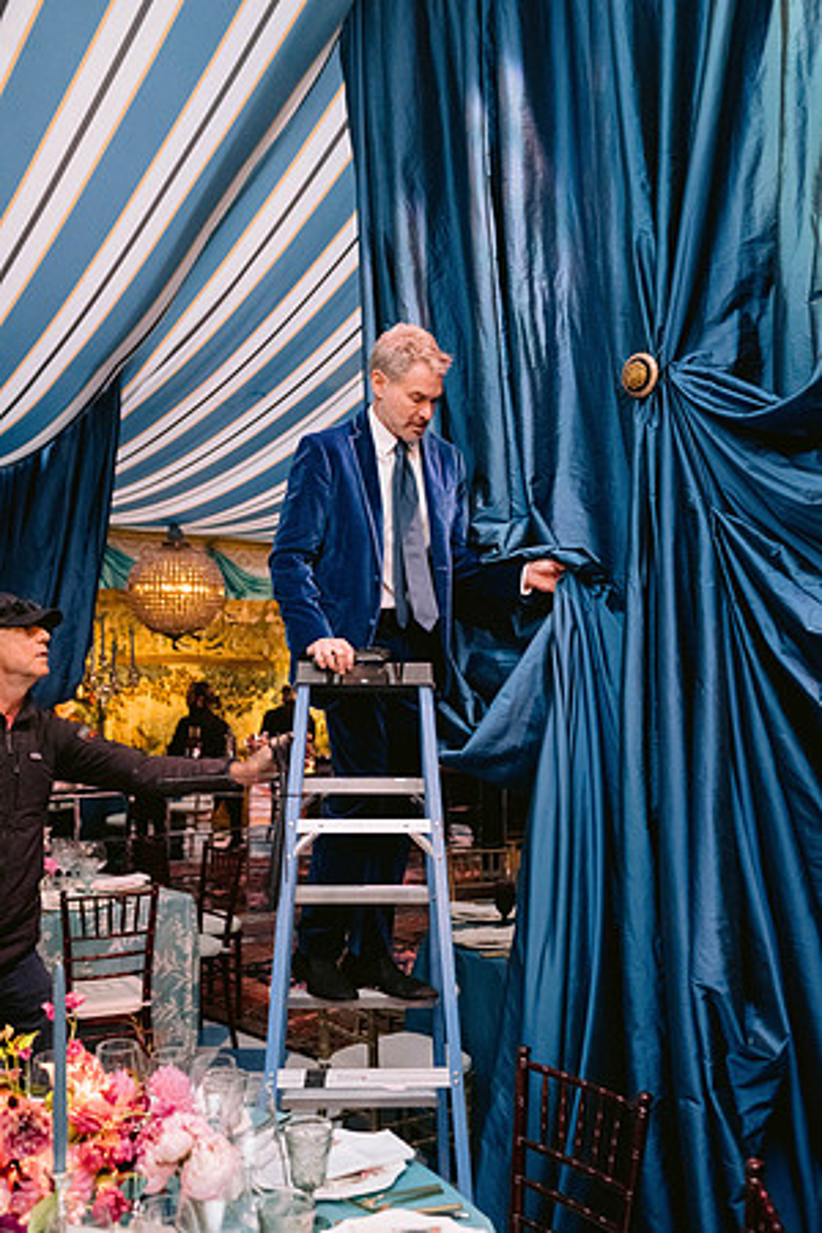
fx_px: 1199
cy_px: 616
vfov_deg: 54.4
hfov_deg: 37.9
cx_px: 411
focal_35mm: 35
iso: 3200
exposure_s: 1/100
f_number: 2.8
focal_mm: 35
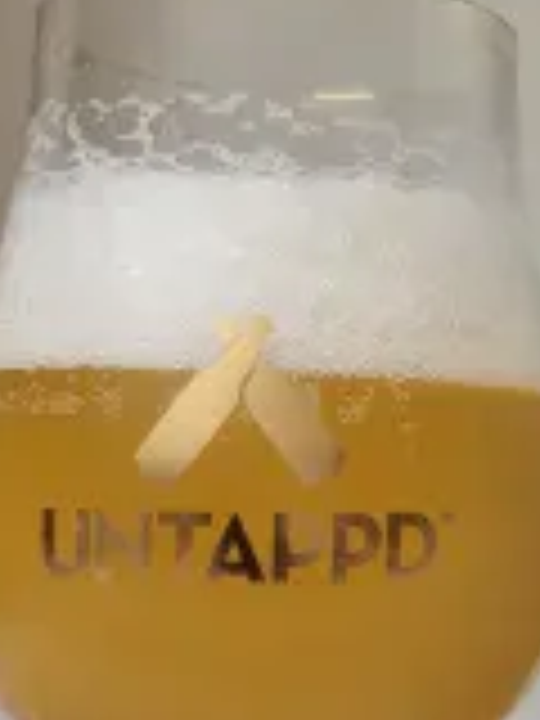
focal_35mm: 65
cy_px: 405
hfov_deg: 21.8
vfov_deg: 29.8
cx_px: 526
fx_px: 1352
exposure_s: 1/55
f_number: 1.8
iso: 200
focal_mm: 5.4
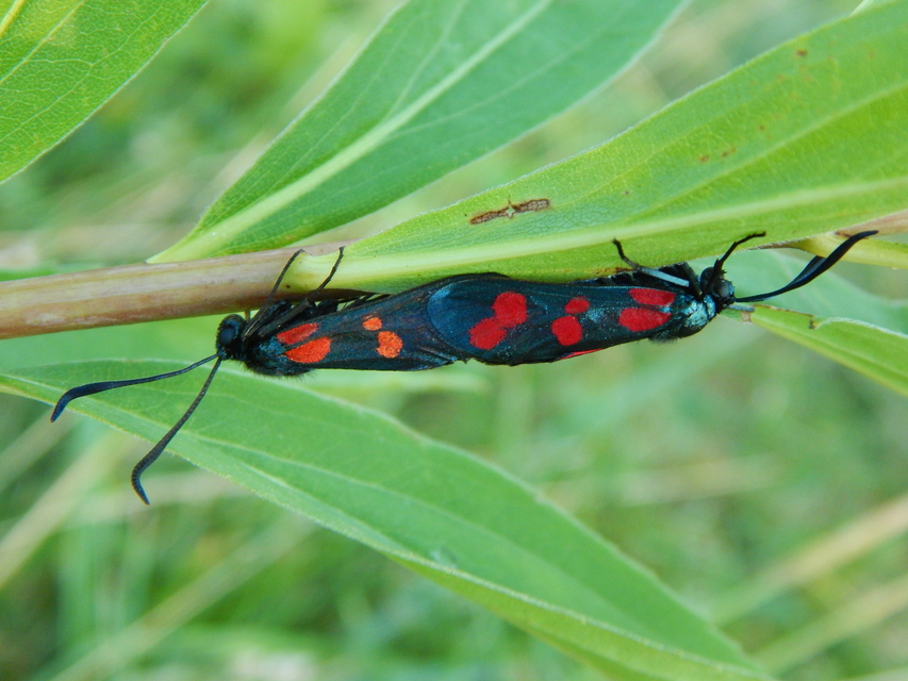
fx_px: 1417
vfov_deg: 27.0
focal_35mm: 54
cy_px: 340
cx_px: 454
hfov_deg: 35.5
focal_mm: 9.7
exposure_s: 1/200
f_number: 3.8
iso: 400
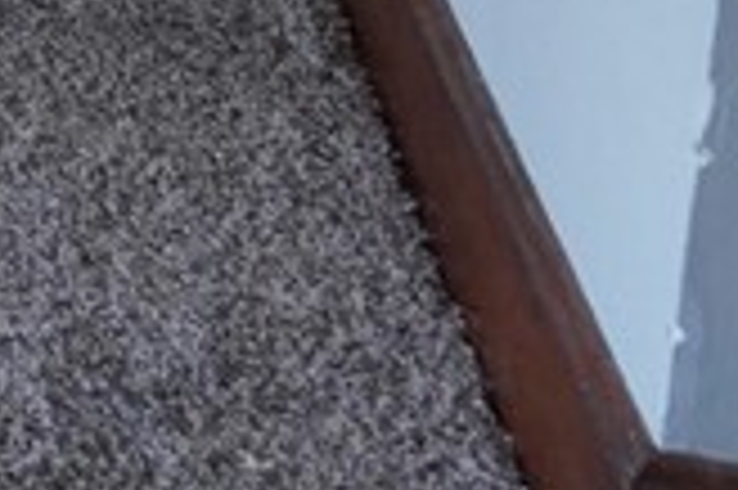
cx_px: -1028
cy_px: -926
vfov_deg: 9.4
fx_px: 2437
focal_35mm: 119
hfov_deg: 13.1
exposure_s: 1/160
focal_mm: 12
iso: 1600
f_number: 4
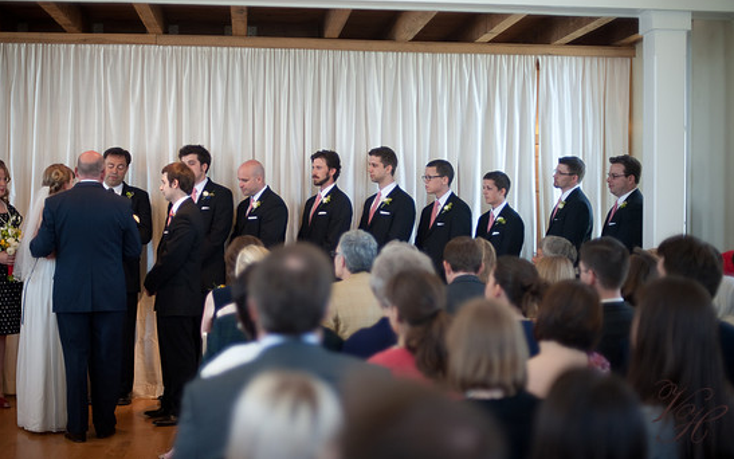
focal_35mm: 54
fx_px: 1080
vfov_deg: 24.0
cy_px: 211
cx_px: 353
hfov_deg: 37.5
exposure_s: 1/200
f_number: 1.4
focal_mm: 50
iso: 200
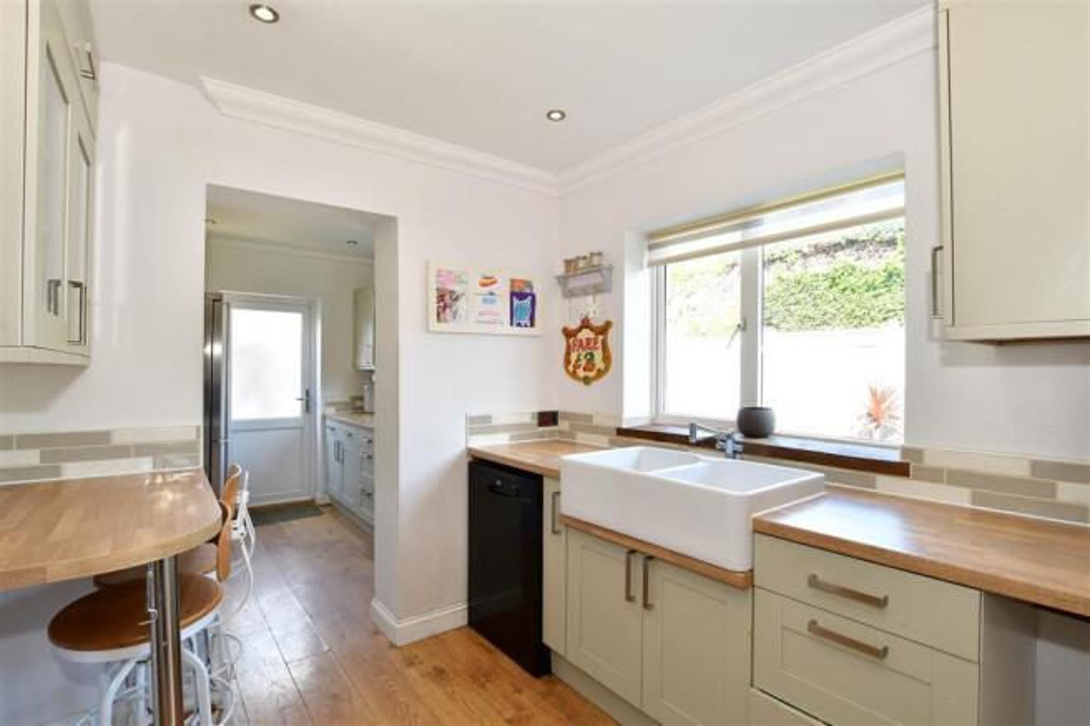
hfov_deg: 96.8
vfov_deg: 73.7
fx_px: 484
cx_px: 545
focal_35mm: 16
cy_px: 363
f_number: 8
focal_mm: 11
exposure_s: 1/13
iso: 200
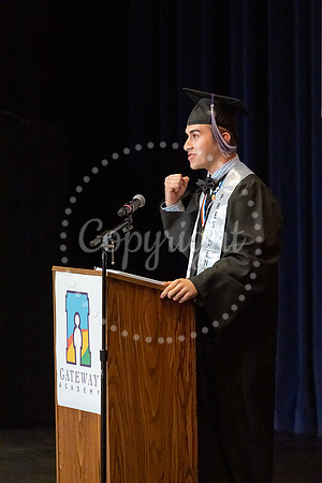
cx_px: 161
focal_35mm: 200
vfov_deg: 10.3
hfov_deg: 6.9
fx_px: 2683
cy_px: 242
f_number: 4
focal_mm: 200
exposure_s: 1/1000
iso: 20000
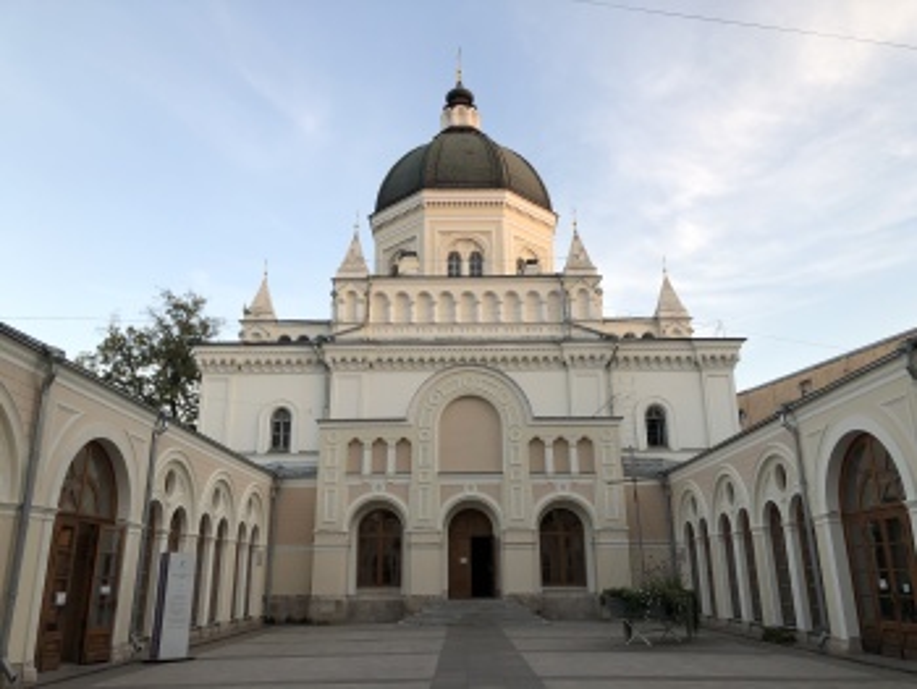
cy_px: 344
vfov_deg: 49.8
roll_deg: +0.0
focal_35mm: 28
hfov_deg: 63.4
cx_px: 458
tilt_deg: +16.3
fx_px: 742
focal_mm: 3.99
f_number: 1.8
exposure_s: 1/120
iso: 25
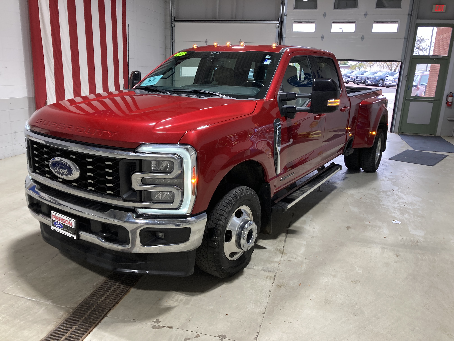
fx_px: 367
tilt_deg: -14.2
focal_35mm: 28
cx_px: 227
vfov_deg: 49.7
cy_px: 170
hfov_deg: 63.4
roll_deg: -2.7
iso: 100
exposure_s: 1/57
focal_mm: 3.99
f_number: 1.8
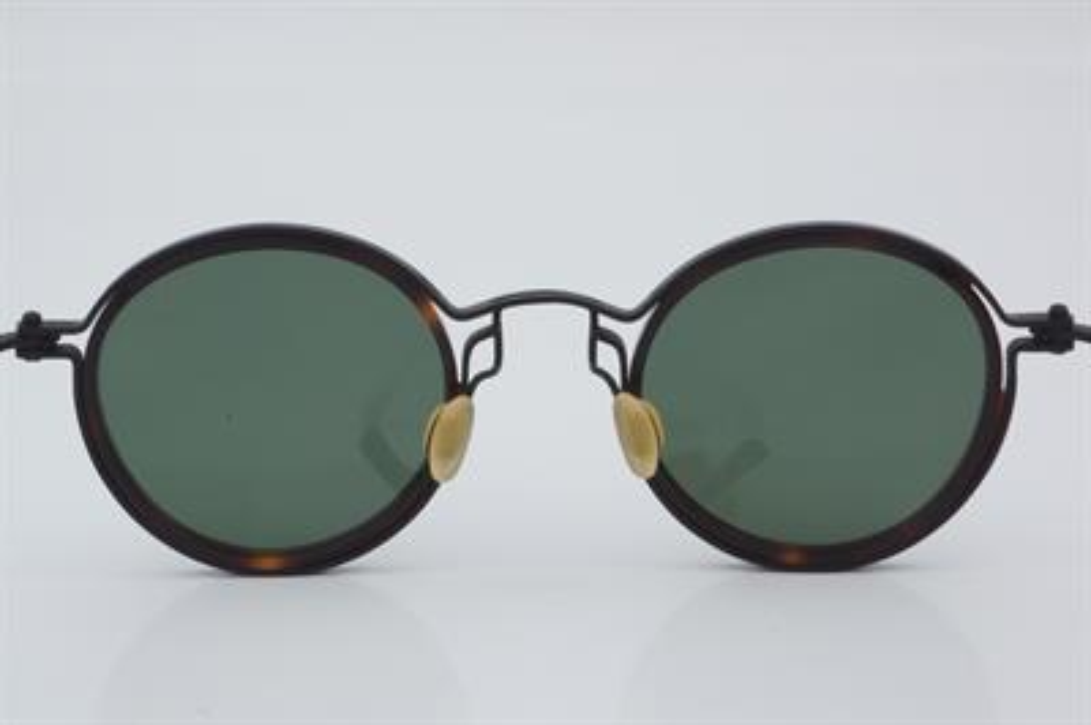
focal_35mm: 82
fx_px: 2498
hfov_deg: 24.6
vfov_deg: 16.5
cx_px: 546
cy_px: 362
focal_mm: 55
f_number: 32
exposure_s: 1/4
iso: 100
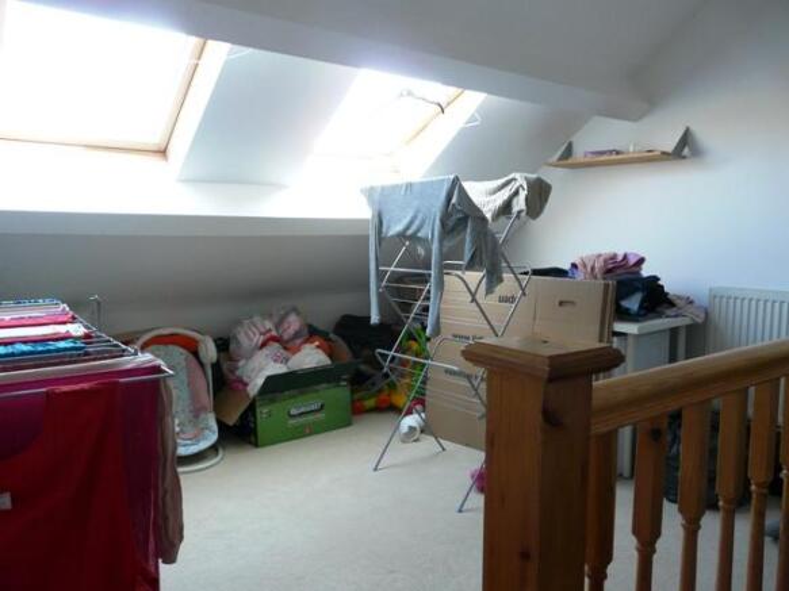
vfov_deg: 49.7
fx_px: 638
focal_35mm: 28
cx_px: 394
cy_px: 296
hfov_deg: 63.5
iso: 200
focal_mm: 4.6
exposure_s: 1/30
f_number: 2.8
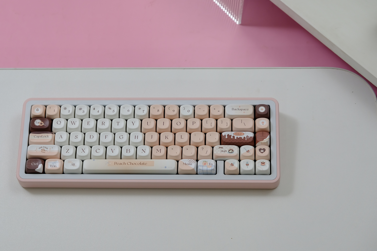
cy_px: 133
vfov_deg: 14.5
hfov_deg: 21.6
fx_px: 984
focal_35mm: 94
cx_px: 148
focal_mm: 50.5
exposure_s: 1/50
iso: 250
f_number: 5
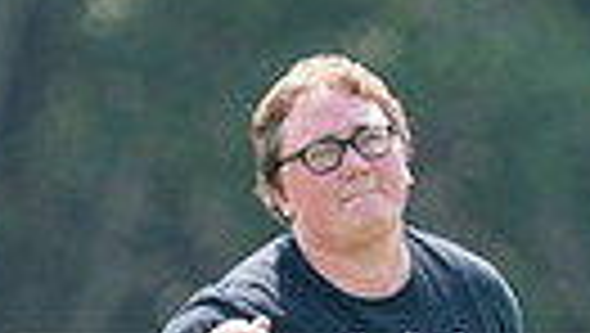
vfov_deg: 0.4
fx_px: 43536
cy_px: 560
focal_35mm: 2780
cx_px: 446
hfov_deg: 0.8
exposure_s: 1/4000
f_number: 6.3
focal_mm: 600
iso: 4000
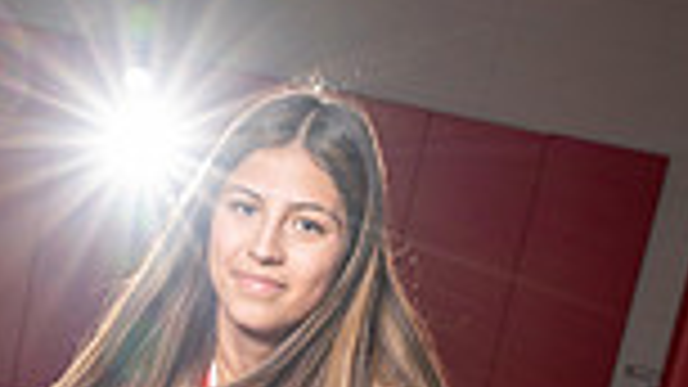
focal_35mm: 123
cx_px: 121
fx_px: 2243
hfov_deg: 17.3
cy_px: 909
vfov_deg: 9.0
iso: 400
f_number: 9
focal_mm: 40
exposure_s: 1/250
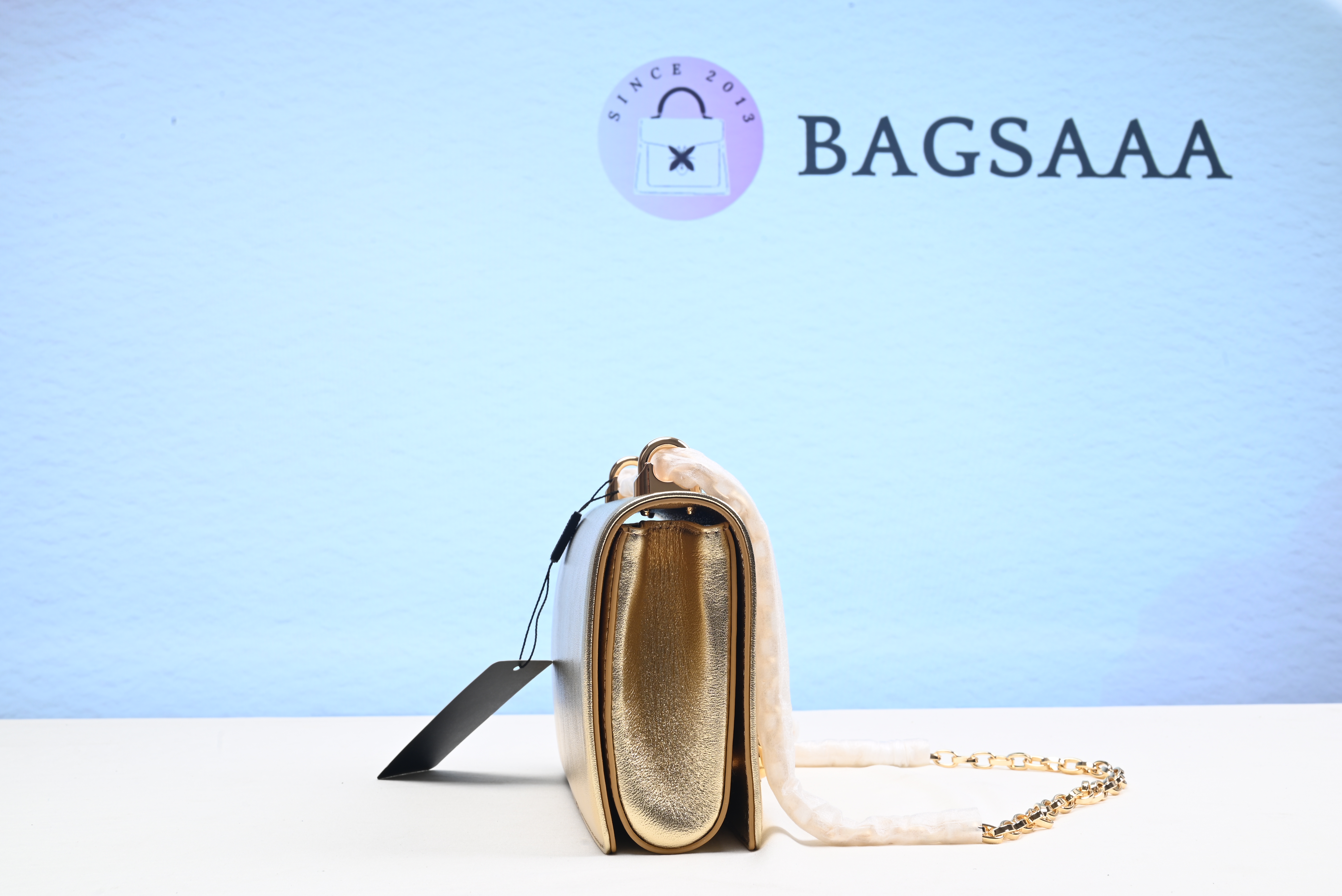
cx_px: 671
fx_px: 1529
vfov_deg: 32.7
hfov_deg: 47.4
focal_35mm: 41
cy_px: 448
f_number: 16
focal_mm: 41
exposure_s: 1/2
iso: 100
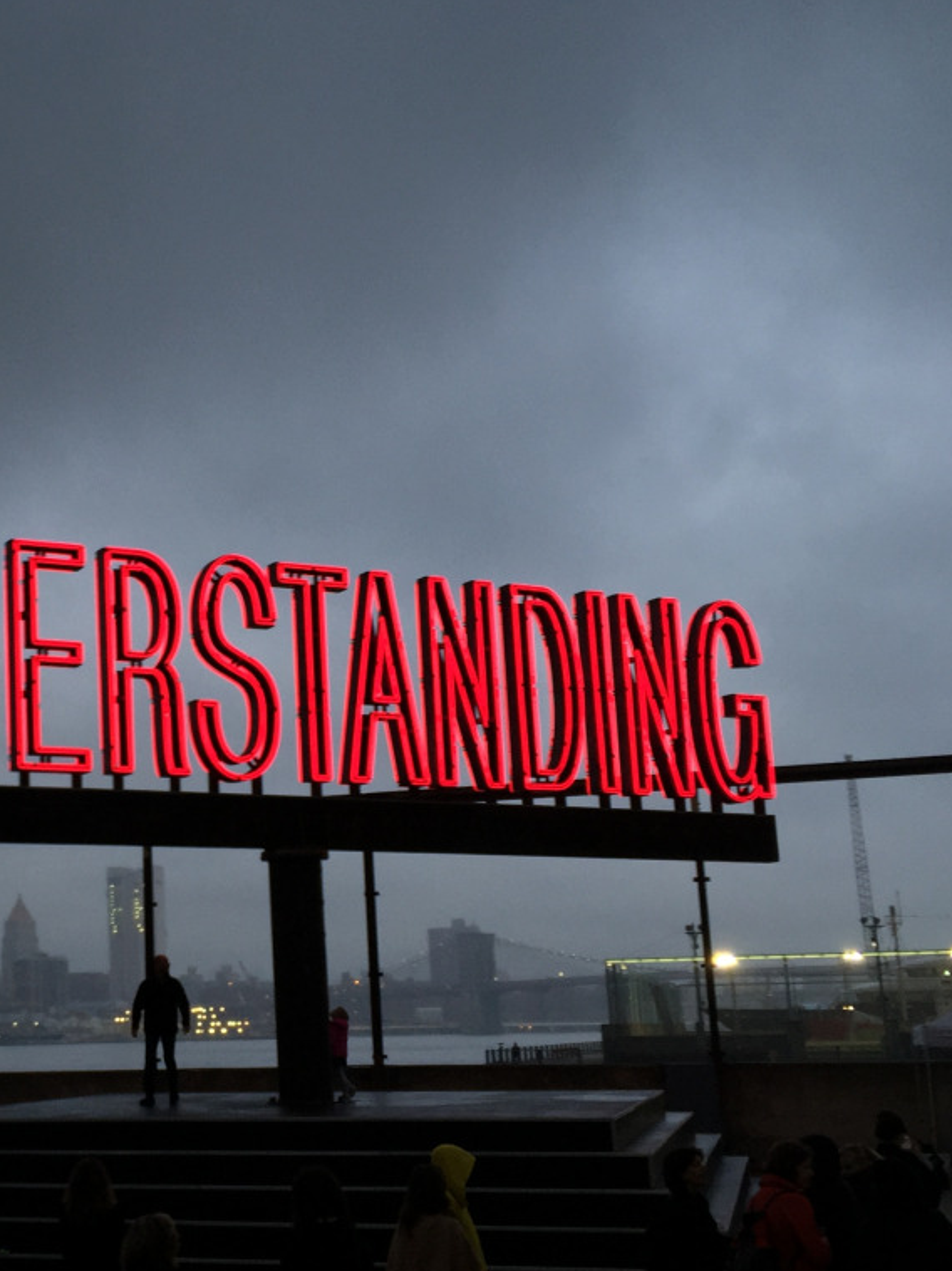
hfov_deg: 28.4
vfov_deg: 38.9
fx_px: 1798
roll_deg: +1.6
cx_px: 79
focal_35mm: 49
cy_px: 693
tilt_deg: +11.5
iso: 32
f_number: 2.2
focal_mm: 4.15
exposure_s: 1/60
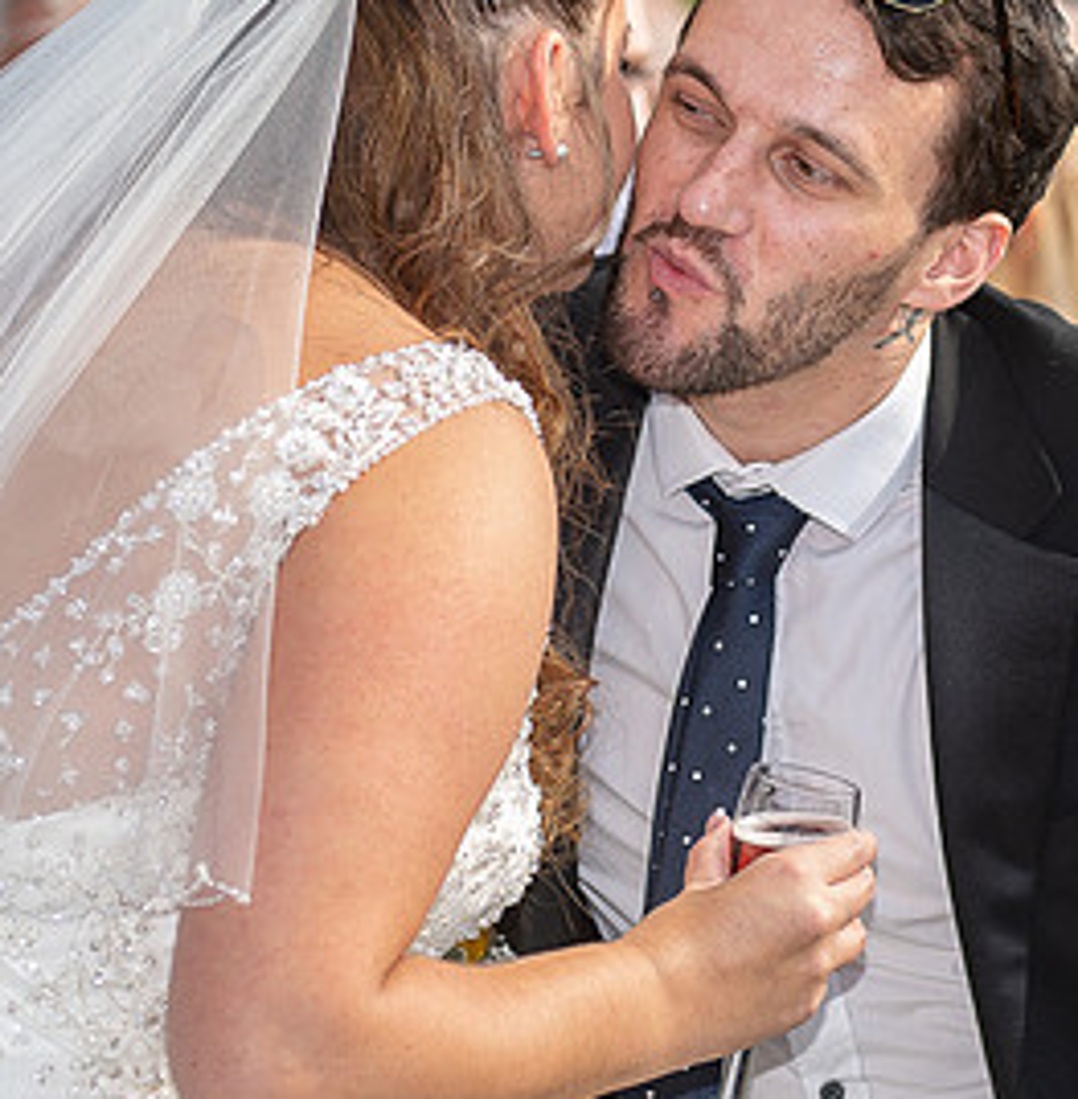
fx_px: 8359
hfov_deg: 7.4
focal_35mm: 235
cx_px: 782
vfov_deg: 7.5
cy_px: 268
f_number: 2.8
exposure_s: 1/1250
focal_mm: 85
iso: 100
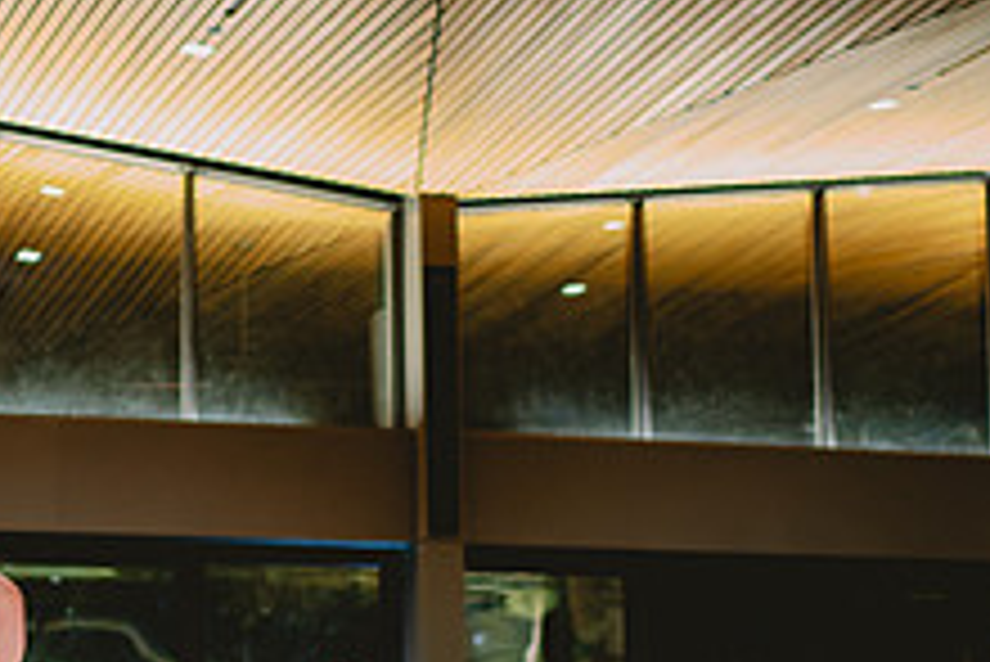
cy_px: 687
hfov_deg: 19.7
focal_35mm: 102
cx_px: 124
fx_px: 2807
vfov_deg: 13.2
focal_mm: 35
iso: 800
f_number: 1.4
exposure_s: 1/60
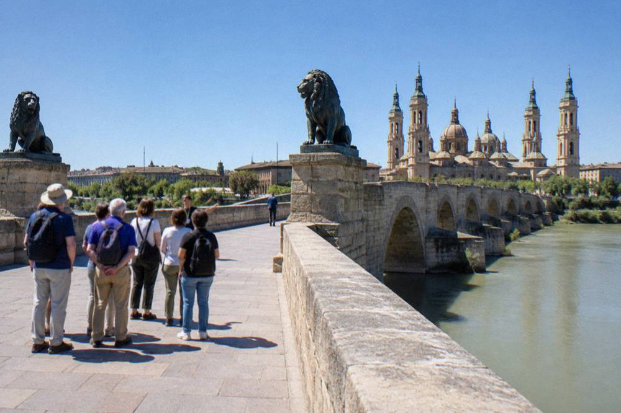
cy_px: 206
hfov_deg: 48.5
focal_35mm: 40
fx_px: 690
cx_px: 310
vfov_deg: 33.4
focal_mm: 40
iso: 100
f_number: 11
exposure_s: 1/125
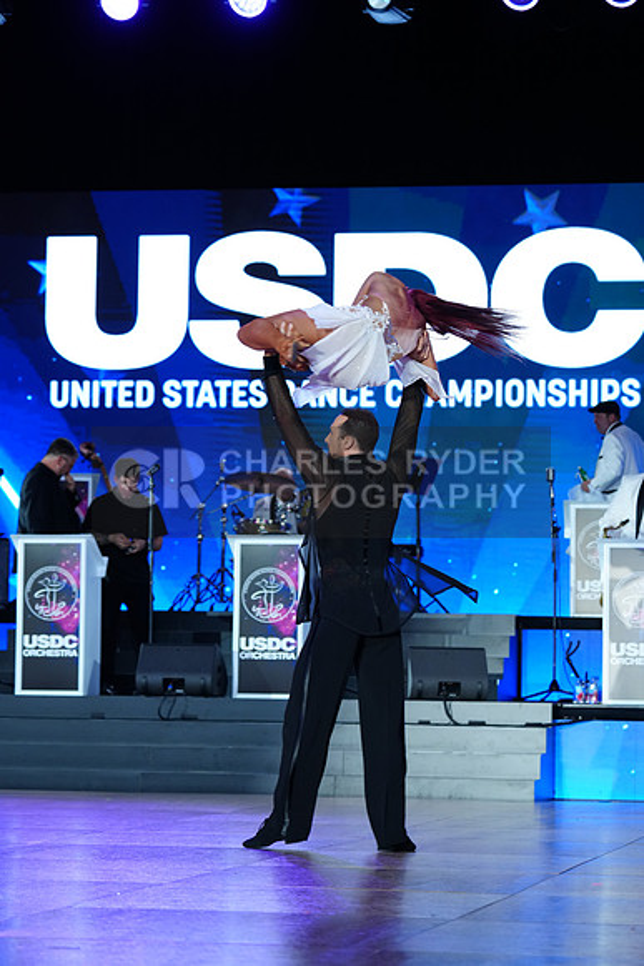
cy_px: 483
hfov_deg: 12.5
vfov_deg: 18.6
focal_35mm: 110
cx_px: 322
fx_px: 2950
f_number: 4
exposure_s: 1/250
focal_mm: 110
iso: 800
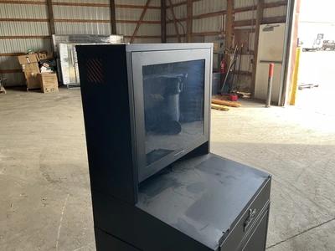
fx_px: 281
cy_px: 126
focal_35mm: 29
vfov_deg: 48.2
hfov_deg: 61.7
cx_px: 168
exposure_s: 1/120
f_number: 1.8
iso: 50
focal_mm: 3
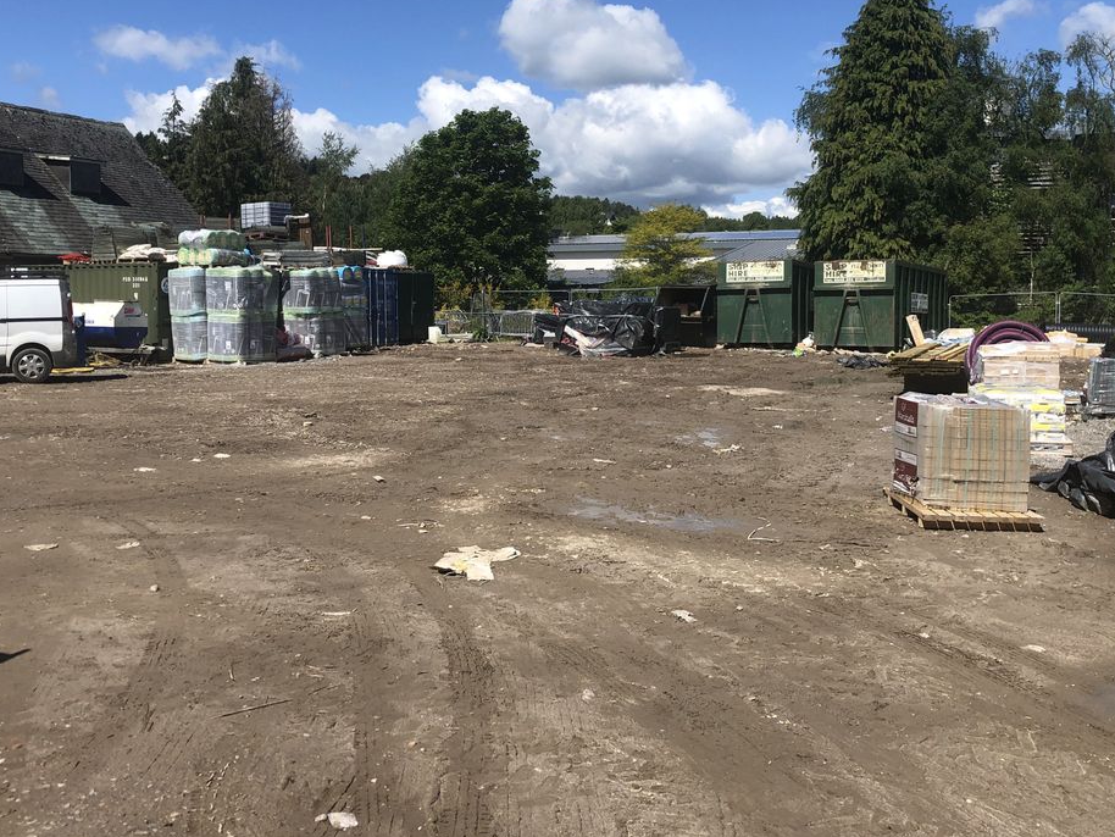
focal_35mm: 34
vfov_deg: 41.7
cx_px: 512
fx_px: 1095
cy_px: 343
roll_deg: -0.1
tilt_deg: -1.4
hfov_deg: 53.9
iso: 25
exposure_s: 1/2525
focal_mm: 3.99
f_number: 1.8
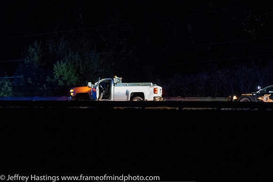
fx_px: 1081
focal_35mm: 142
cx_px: 136
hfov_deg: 14.4
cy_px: 91
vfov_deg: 9.6
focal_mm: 95
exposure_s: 1/50
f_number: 4.2
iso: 16000
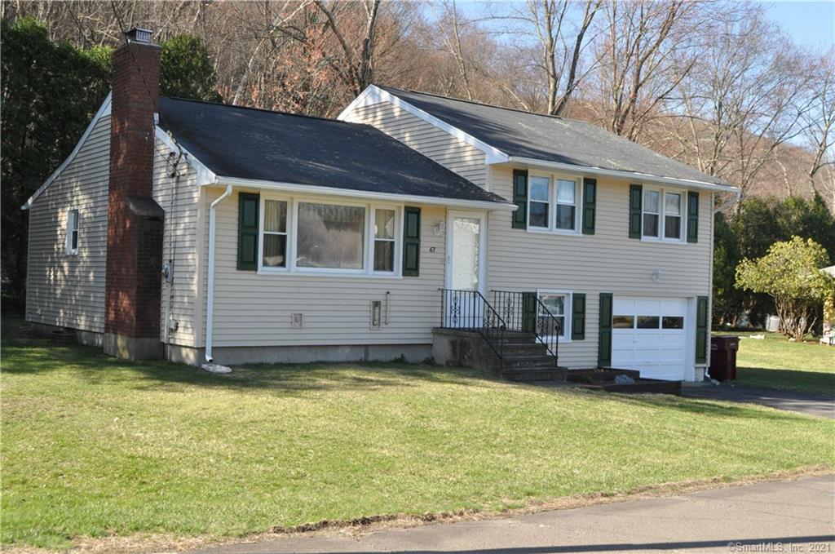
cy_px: 277
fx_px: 972
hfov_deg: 46.5
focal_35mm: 42
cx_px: 418
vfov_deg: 31.8
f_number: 10
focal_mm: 28
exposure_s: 1/400
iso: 800
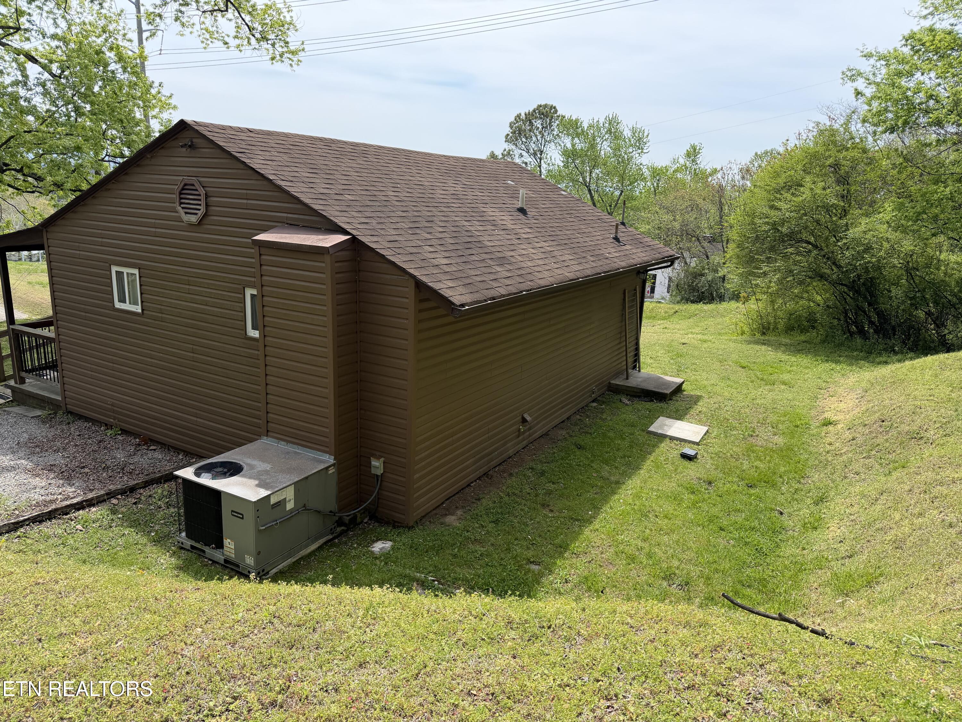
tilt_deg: -15.4
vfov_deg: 56.8
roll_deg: -2.2
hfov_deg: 71.6
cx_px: 481
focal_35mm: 24
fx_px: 667
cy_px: 361
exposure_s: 1/2299
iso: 100
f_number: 1.78
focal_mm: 6.76
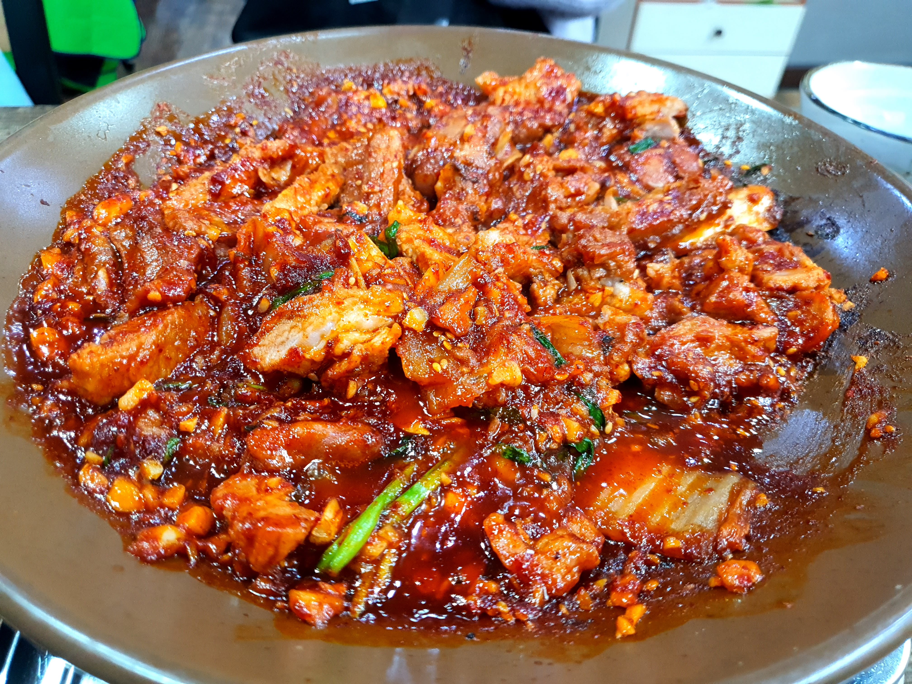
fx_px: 685
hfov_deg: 67.3
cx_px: 456
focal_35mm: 26
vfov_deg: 53.1
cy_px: 342
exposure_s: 1/60
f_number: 1.5
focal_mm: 4.3
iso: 250
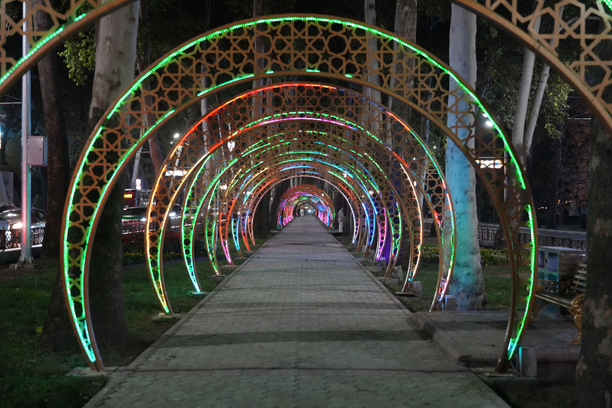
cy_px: 204
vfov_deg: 34.2
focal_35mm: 39
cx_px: 306
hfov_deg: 49.5
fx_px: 663
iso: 8000
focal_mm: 39
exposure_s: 1/160
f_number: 4
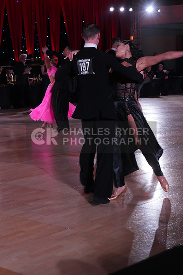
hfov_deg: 18.7
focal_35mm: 73
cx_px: 92
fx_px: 556
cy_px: 138
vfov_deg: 27.7
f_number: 6.3
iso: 3200
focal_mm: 73
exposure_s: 1/250
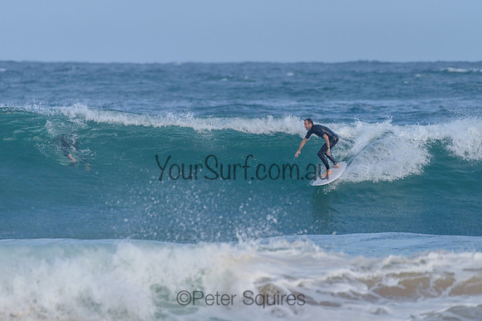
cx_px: 264
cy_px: 127
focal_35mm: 613
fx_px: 8203
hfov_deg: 3.4
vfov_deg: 2.2
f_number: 5.6
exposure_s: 1/2000
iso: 450
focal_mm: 500
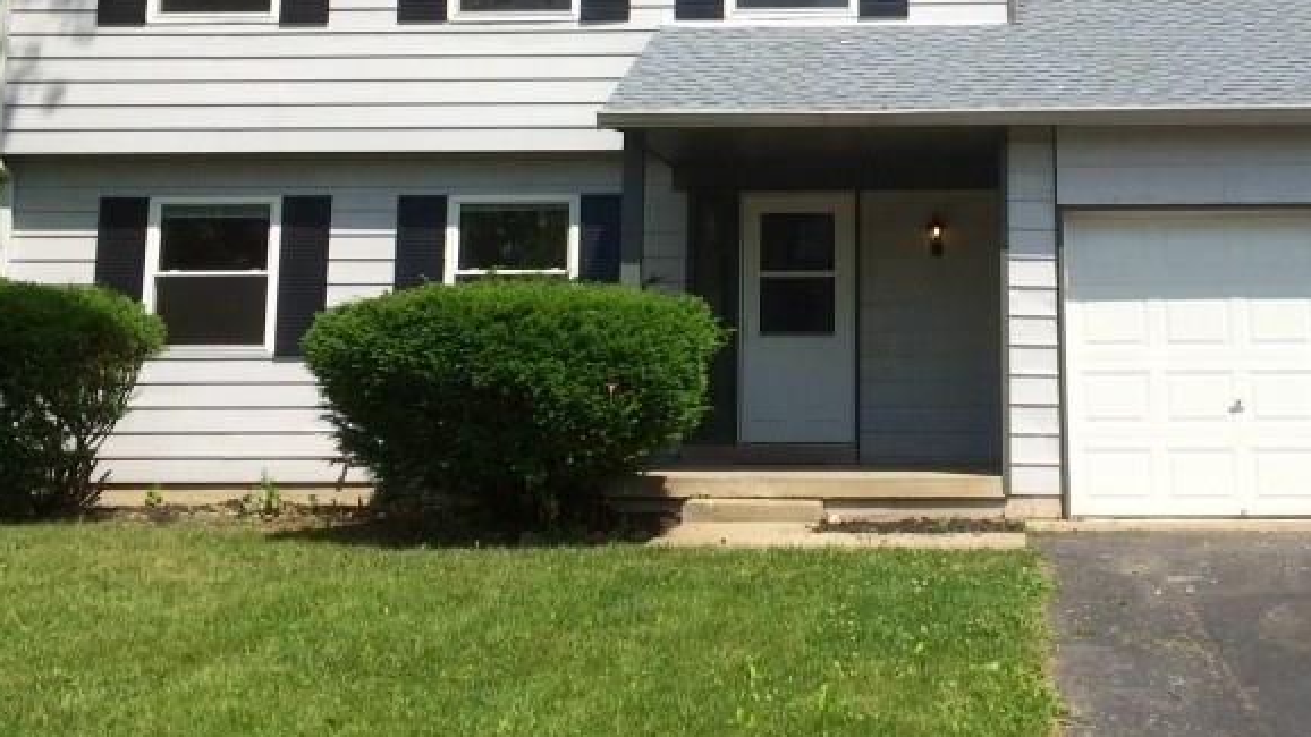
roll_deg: +0.8
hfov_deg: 36.8
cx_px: 896
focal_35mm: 56
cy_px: 59
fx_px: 1947
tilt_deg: +10.2
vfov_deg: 20.9
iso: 32
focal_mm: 4.15
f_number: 2.2
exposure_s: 1/2740
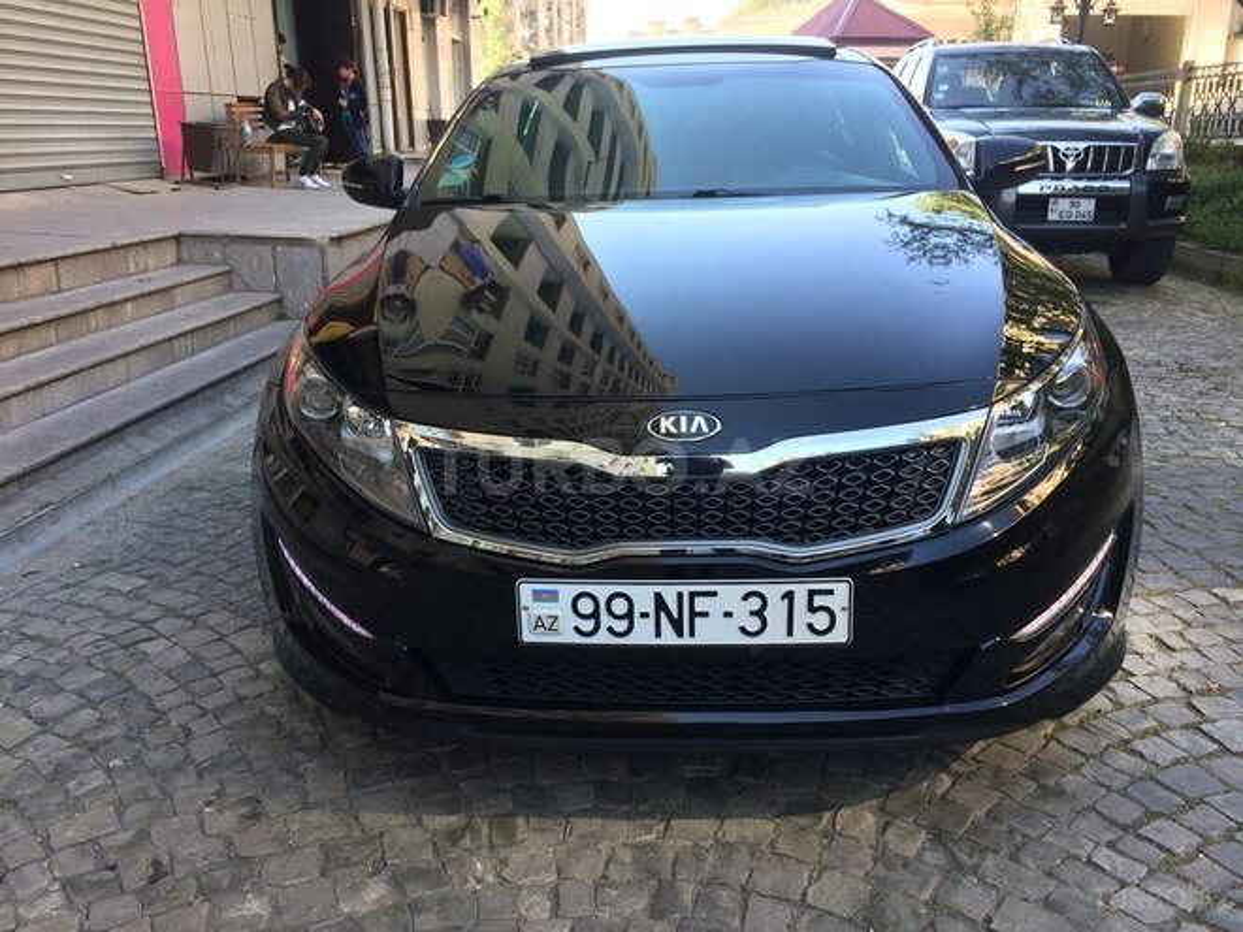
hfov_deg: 61.7
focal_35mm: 29
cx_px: 622
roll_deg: -1.1
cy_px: 466
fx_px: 1041
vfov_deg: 48.2
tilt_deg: -19.1
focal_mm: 4.15
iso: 32
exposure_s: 1/108
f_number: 2.2
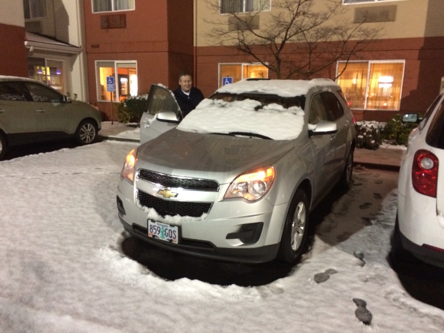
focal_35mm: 29
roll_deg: +0.7
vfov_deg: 48.2
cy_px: 166
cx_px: 222
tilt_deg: -13.3
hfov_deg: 61.7
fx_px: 372
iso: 320
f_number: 2.2
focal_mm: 4.15
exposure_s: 1/15
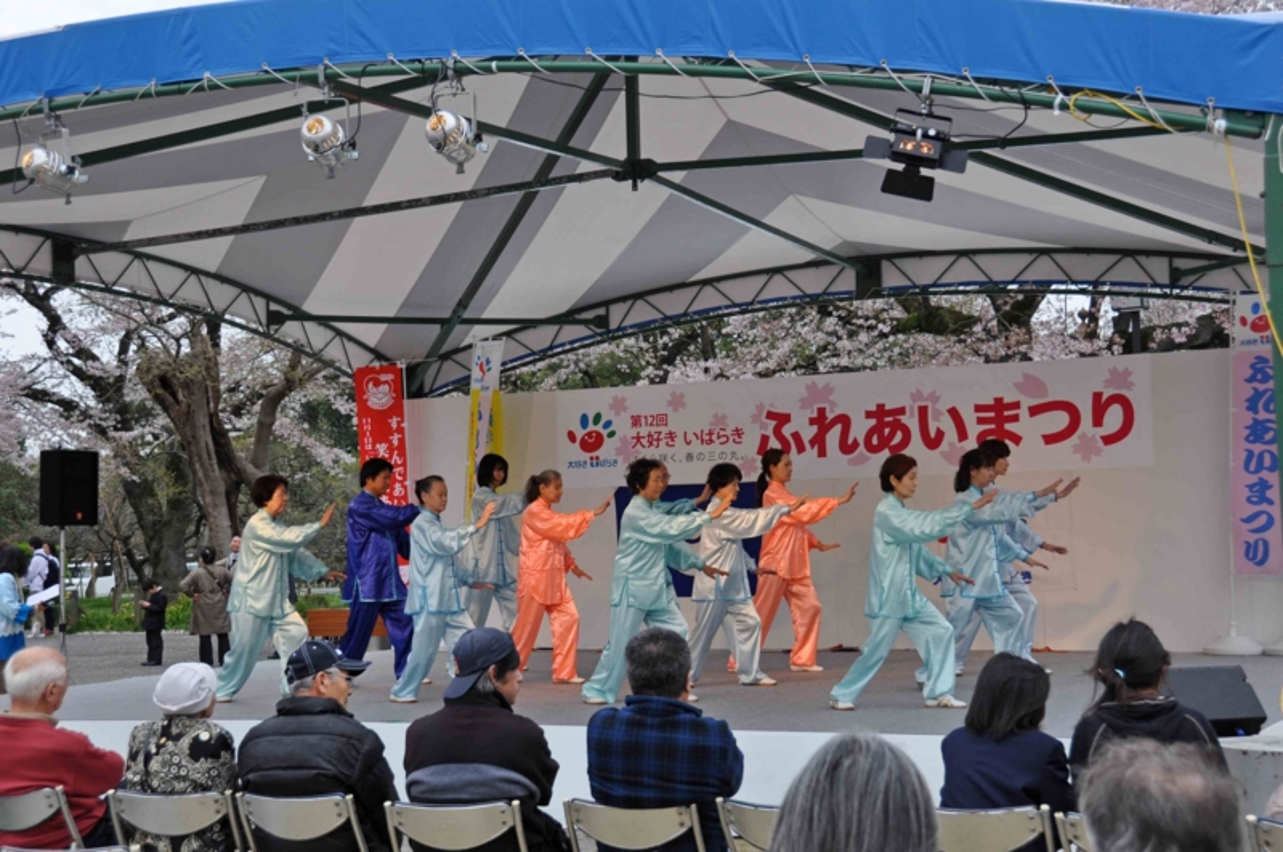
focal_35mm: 54
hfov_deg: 36.9
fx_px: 1922
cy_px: 426
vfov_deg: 25.0
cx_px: 642
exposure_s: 1/125
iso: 280
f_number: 5.6
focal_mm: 36
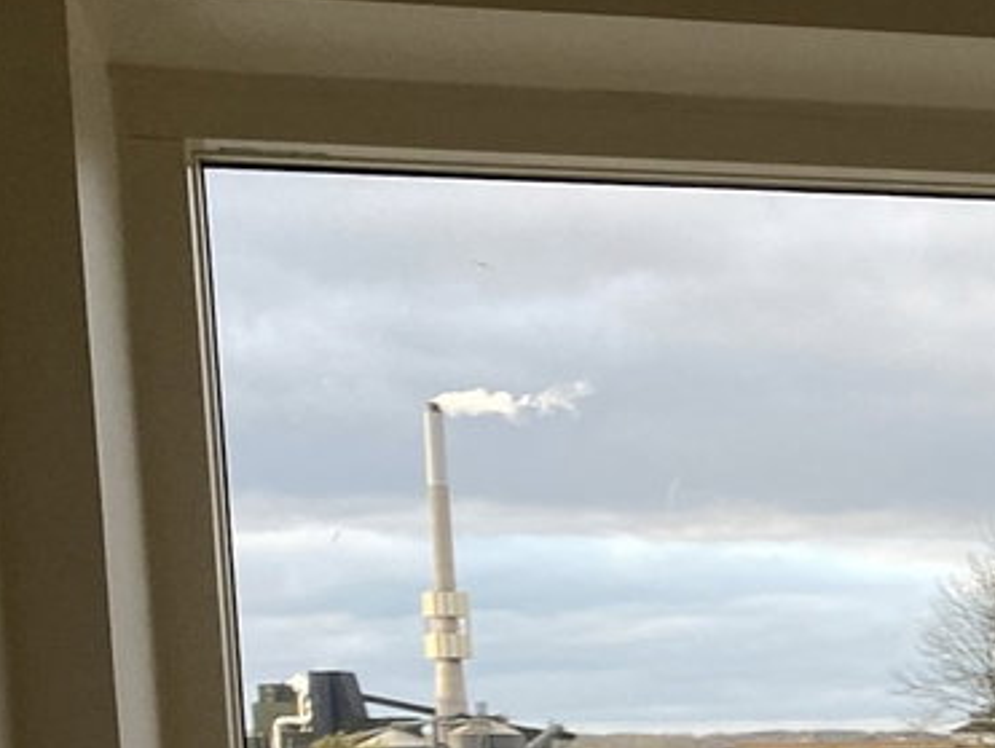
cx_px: 1743
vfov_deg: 12.6
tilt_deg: -6.7
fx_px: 3222
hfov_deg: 15.3
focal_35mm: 112
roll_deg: +1.3
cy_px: 1099
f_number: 1.8
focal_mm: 4.25
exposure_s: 1/100
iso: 80
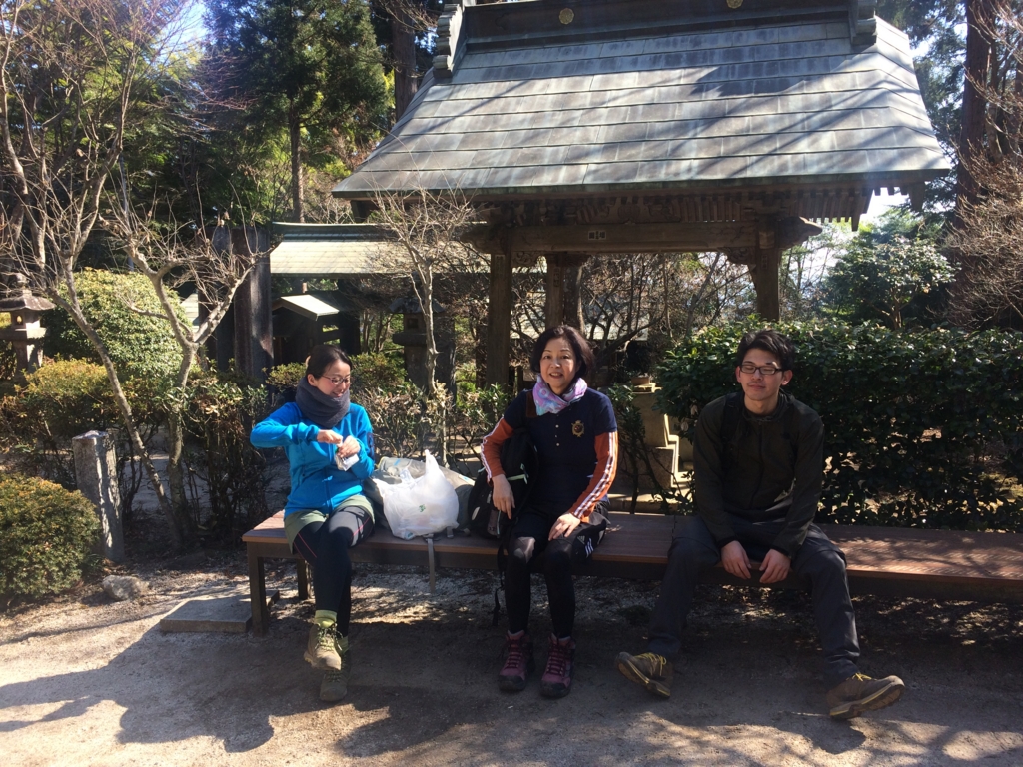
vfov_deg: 48.2
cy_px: 384
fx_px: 857
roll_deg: +1.9
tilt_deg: -9.3
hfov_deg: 61.7
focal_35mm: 29
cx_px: 512
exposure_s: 1/398
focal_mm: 4.15
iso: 32
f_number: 2.2
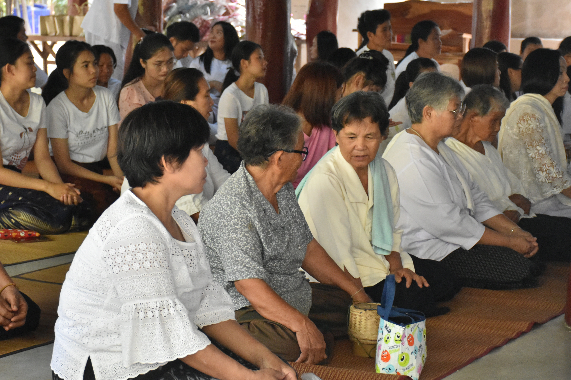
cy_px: 163
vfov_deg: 14.7
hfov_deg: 21.9
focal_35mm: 93
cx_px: 284
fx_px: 1475
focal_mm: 50
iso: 2500
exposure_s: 1/100
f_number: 5
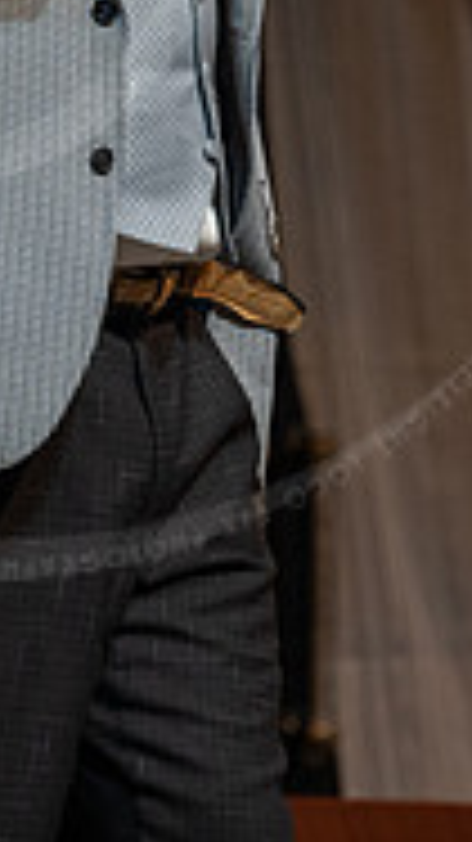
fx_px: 12611
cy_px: -5
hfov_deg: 2.1
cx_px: 55
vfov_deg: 3.8
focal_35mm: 566
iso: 1600
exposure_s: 1/250
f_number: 2.8
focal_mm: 150
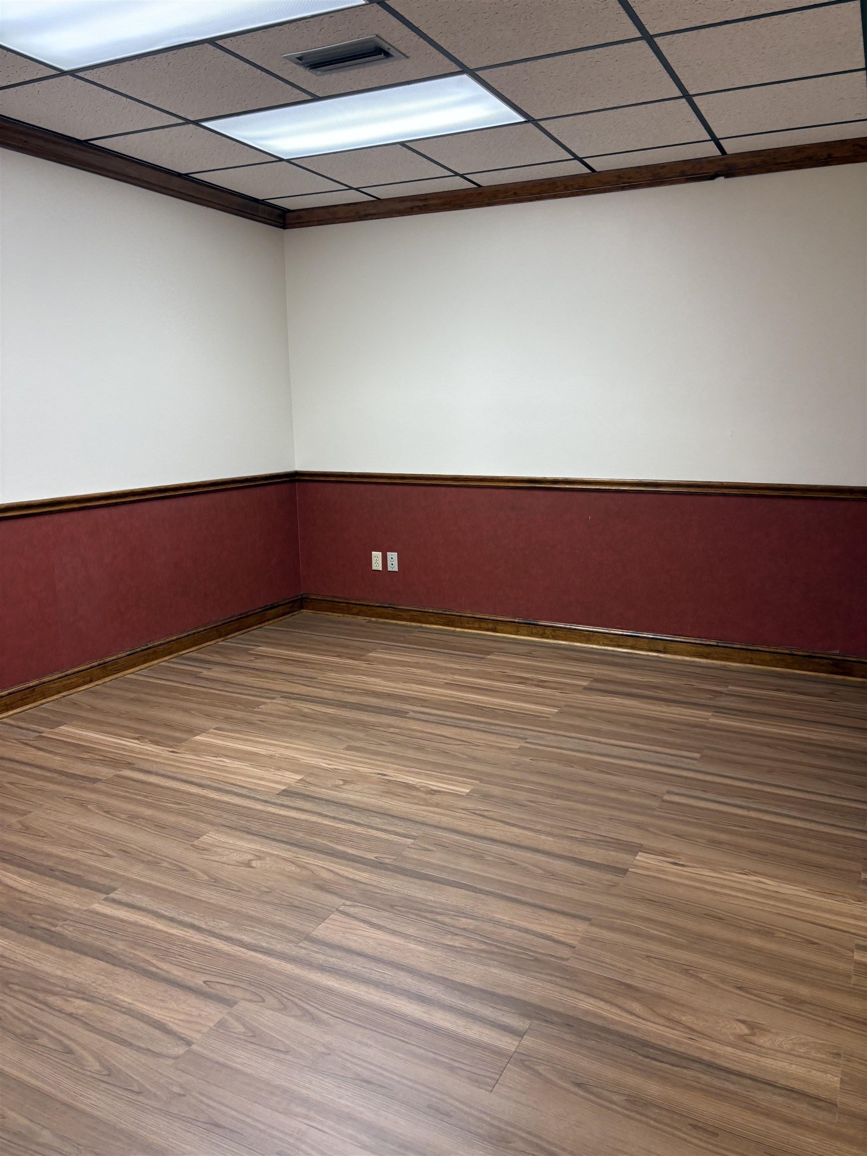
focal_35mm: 26
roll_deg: +0.6
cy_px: 578
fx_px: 868
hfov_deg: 53.1
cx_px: 434
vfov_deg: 67.3
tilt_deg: -9.3
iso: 125
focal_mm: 5.96
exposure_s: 1/120
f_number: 1.6
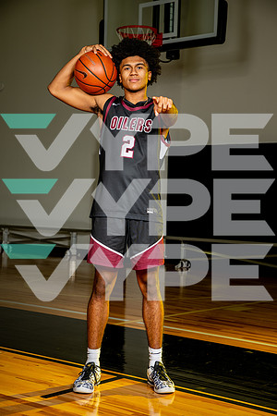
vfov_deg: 28.8
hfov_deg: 19.5
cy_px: 208
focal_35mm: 70
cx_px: 138
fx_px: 808
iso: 100
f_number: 6.3
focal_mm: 70
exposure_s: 1/200
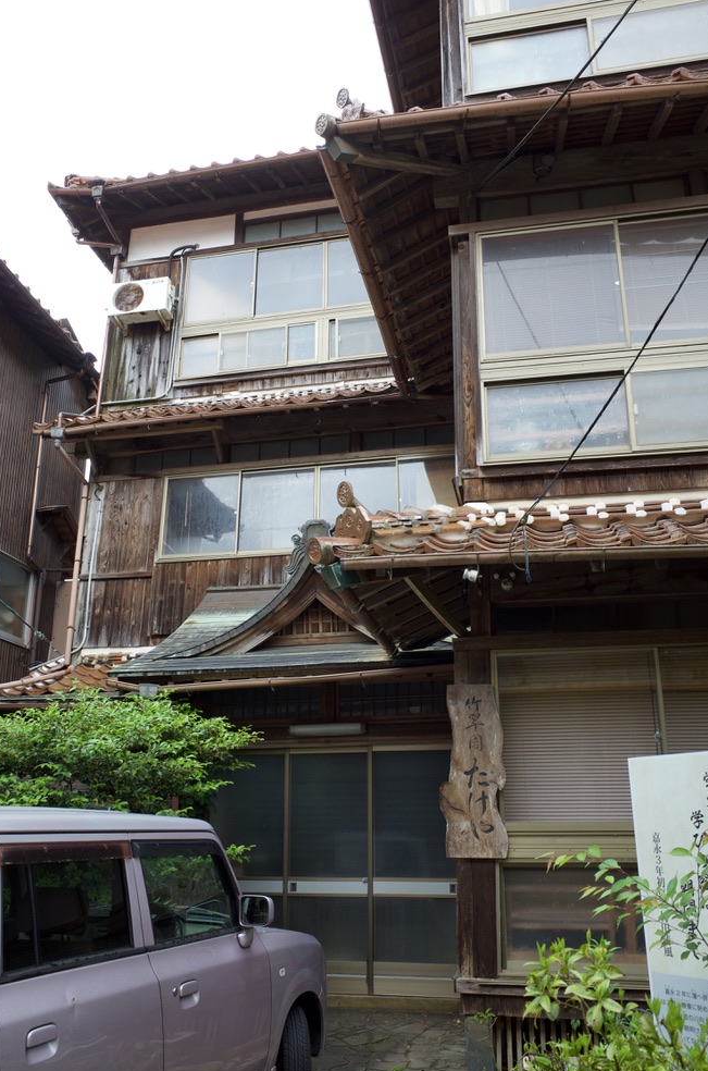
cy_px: 521
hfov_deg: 42.1
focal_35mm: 31
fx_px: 919
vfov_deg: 60.4
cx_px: 333
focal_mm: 18.3
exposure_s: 1/80
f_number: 4.5
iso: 200
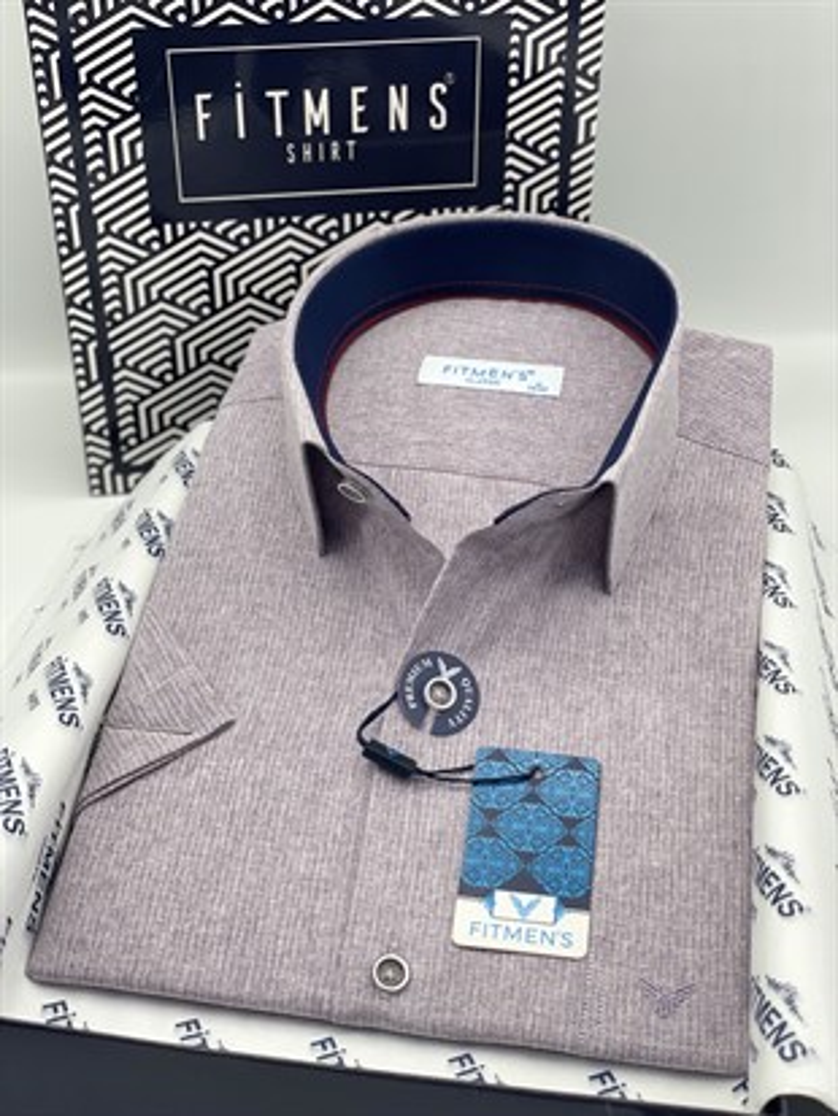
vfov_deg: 36.8
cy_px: 558
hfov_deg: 28.0
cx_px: 419
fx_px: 1678
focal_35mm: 52
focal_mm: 6
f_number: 2
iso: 32
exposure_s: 1/122
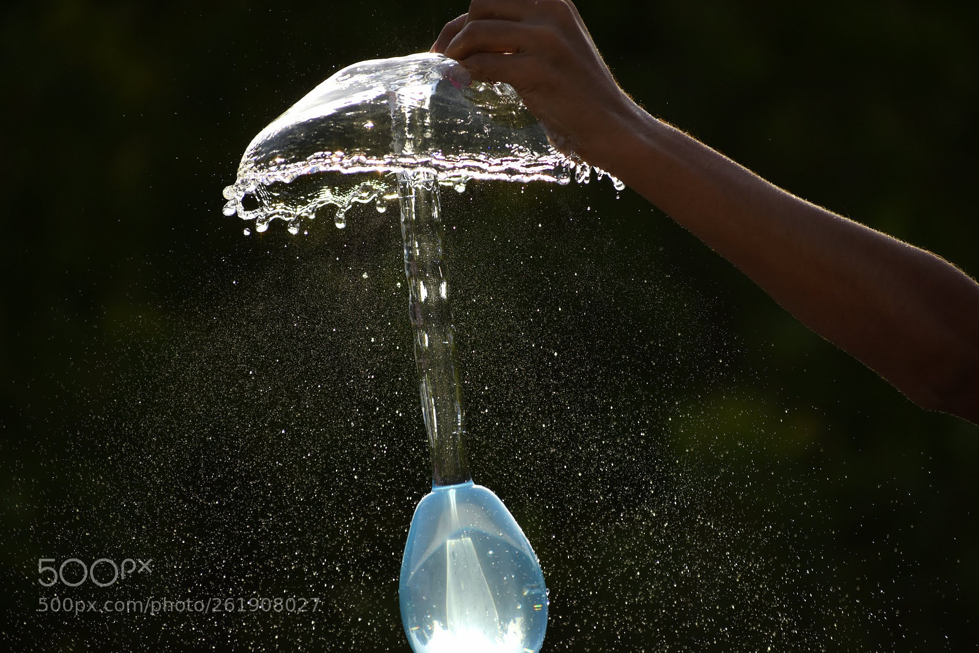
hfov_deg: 7.6
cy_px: 326
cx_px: 490
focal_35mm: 270
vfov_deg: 5.1
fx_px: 7343
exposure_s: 1/3200
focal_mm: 180
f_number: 5.3
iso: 320
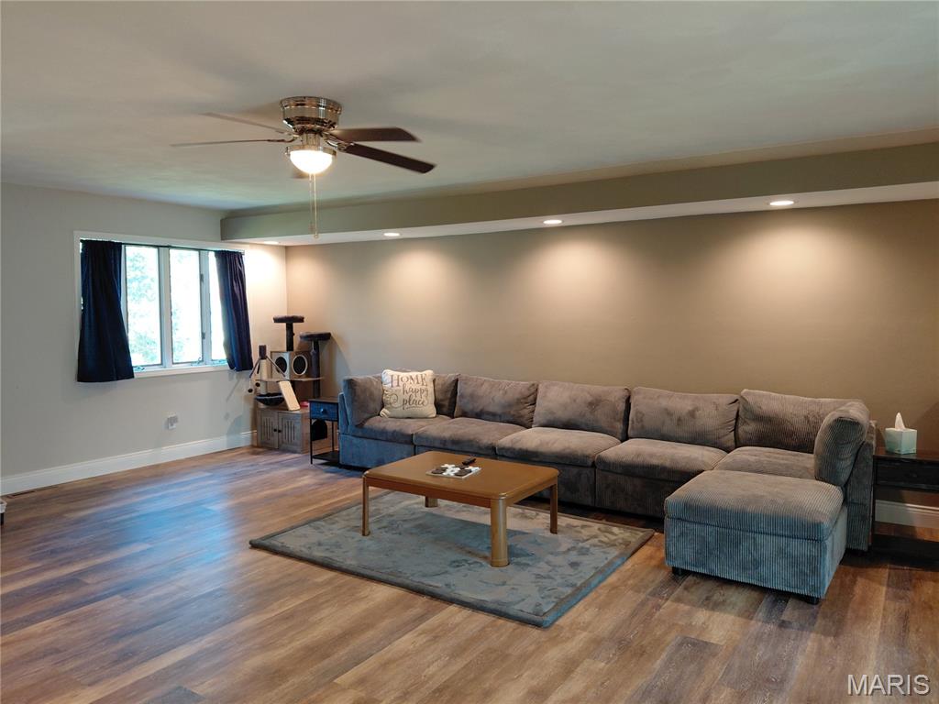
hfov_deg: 69.4
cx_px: 470
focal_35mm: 25
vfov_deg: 54.9
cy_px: 352
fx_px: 678
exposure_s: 1/60
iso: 160
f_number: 1.8
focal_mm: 4.69
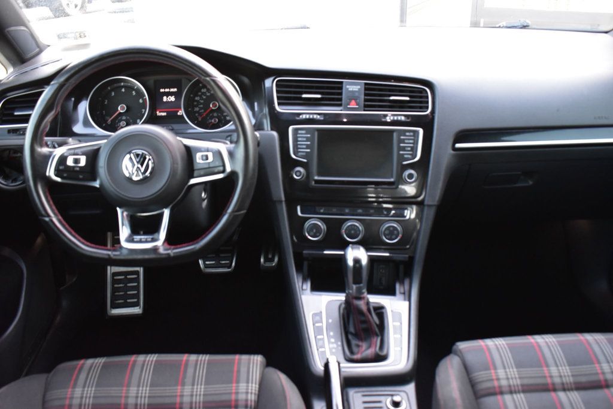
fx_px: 587
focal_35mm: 34
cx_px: 306
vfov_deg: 38.3
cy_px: 204
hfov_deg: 55.1
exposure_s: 1/15
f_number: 6.3
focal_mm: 23
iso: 1250
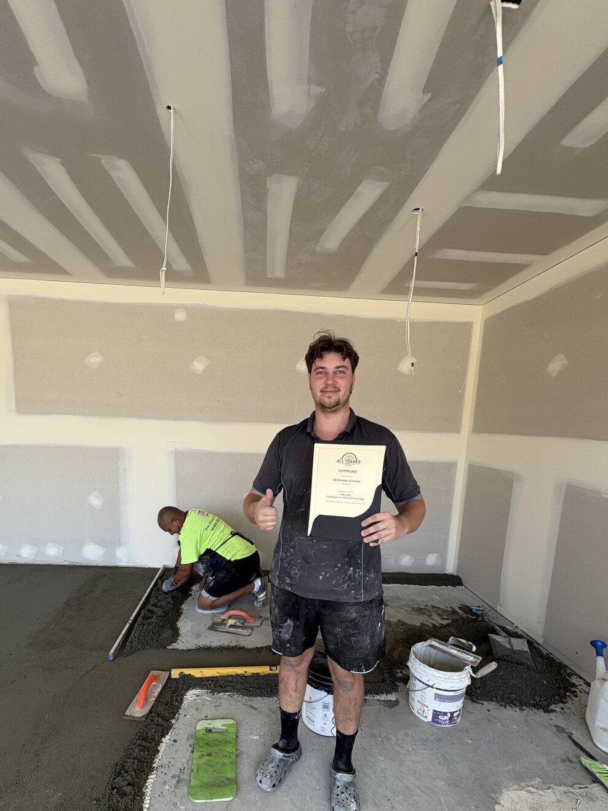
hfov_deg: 74.5
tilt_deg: -9.7
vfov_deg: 89.8
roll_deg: -2.3
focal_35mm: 17
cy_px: 489
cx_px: 275
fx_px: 398
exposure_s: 1/99
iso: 40
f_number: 2.2
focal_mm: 2.22
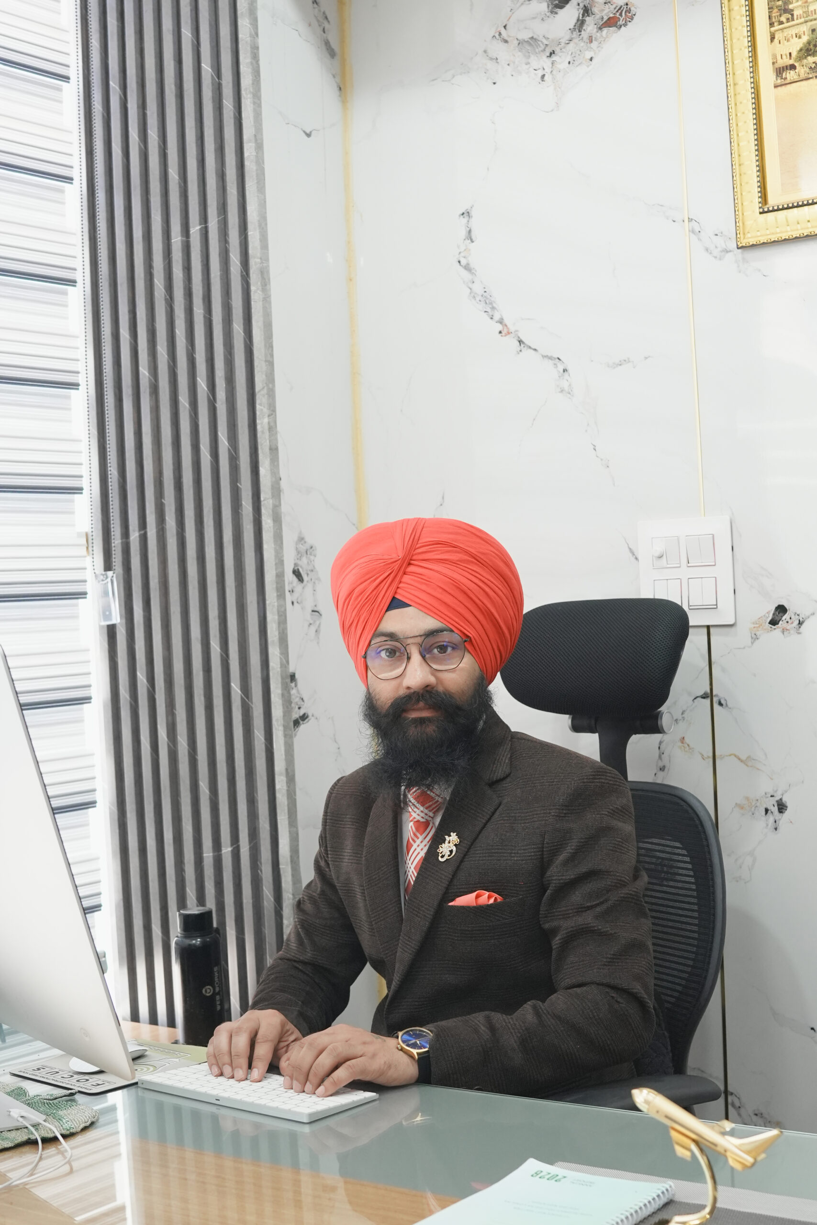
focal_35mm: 52
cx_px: 408
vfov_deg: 38.2
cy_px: 612
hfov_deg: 26.0
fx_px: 1770
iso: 1600
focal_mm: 35
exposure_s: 1/200
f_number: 4
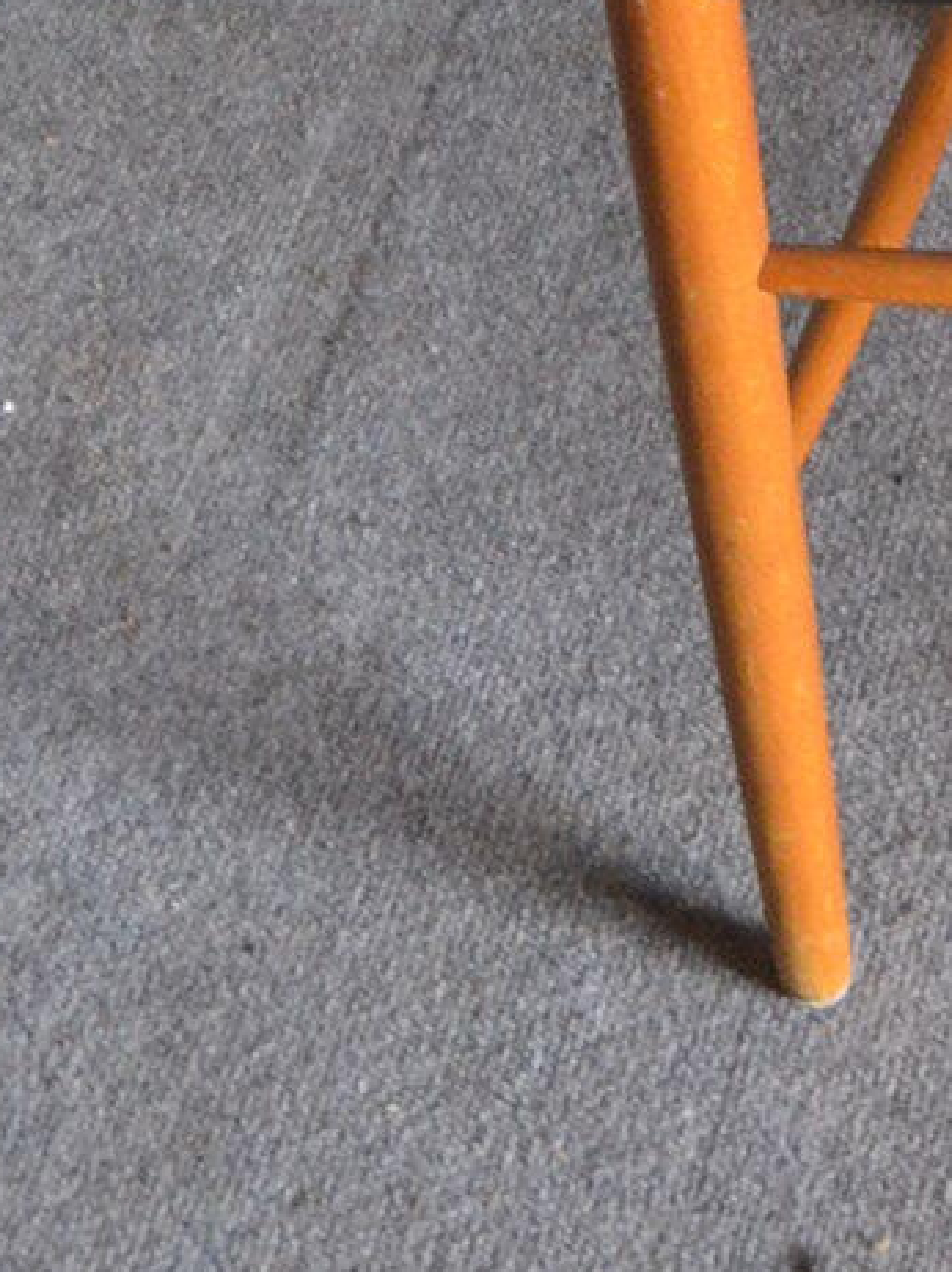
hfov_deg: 9.8
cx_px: 1659
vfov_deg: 12.7
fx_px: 5285
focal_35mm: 144
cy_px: -895
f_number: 3.5
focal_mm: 20
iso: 1400
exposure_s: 1/60
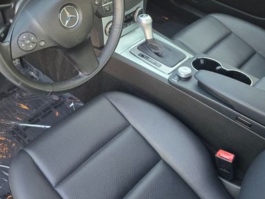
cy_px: 47
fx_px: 291
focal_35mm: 38
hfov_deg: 48.5
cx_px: 99
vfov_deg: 36.8
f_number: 1.7
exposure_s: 1/120
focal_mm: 6.3
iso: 200
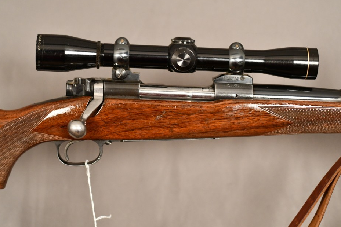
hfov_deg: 21.9
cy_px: 113
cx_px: 171
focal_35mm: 93
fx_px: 881
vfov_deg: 14.7
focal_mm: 60
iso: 2500
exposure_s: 1/250
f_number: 3.2
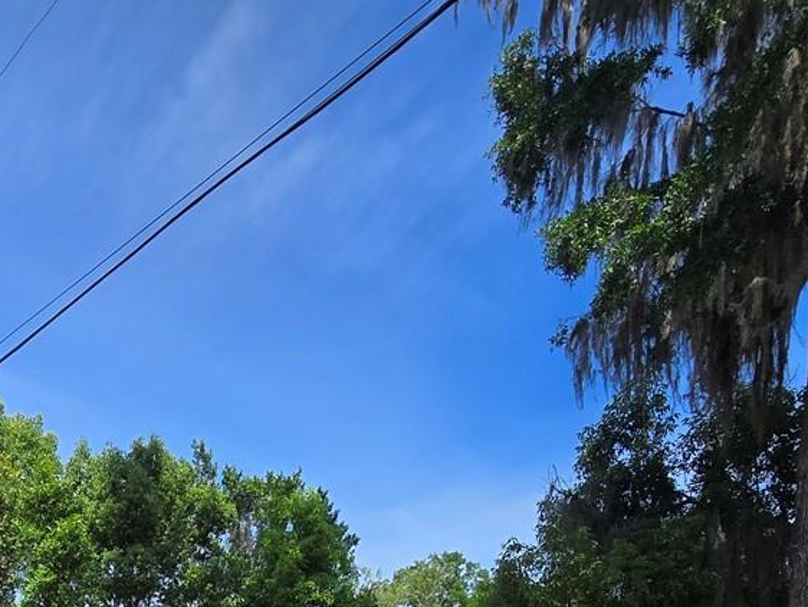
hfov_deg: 45.2
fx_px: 864
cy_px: 816
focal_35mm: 37
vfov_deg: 29.8
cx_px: 73
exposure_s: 1/2169
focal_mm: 2.2
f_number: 2.2
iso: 50
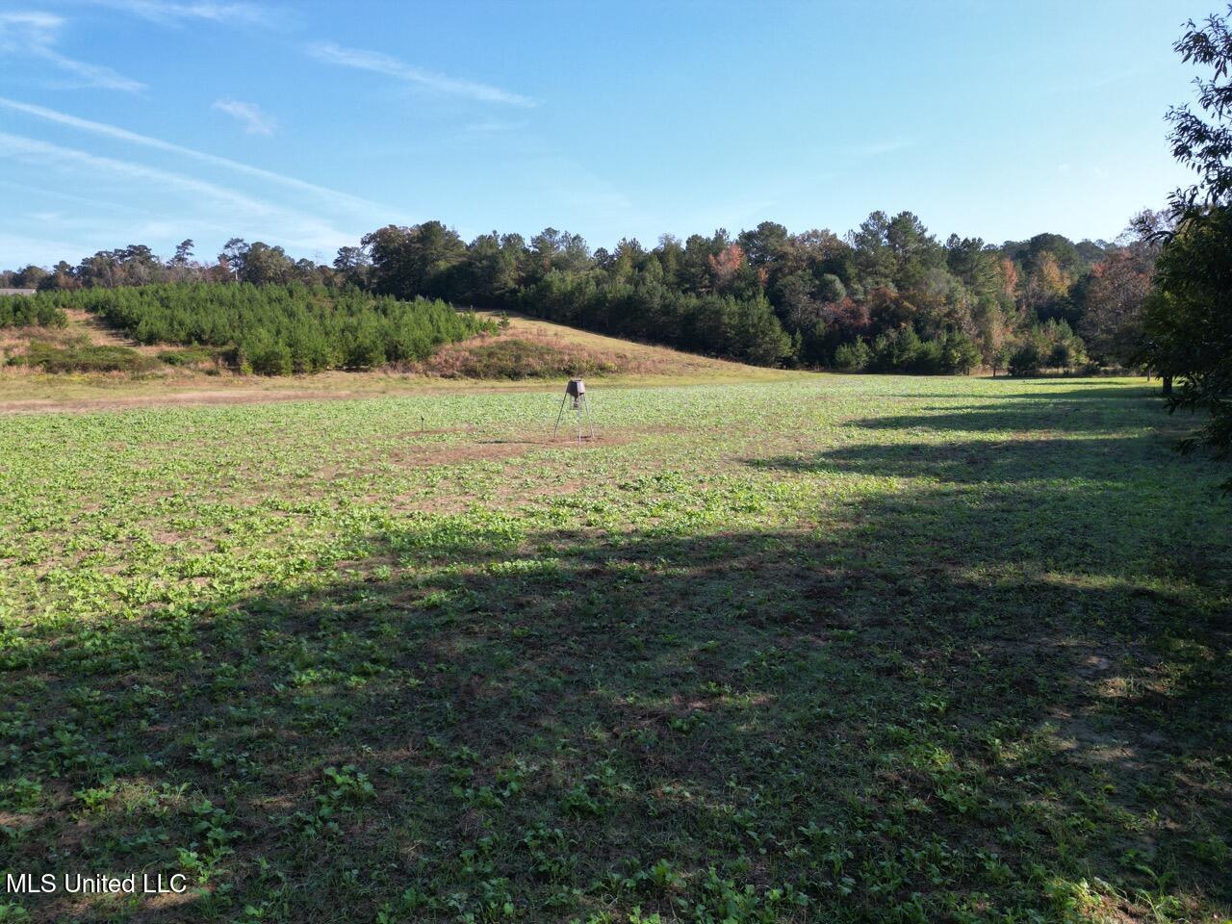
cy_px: 462
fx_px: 854
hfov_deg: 71.6
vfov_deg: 56.8
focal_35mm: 24
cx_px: 616
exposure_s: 1/1500
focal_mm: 6.72
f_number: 1.7
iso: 100
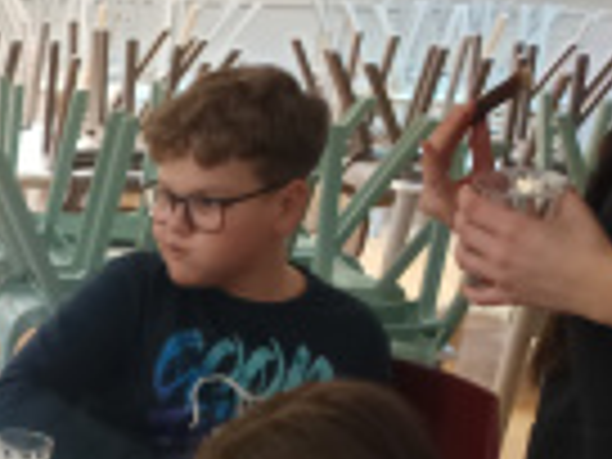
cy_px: 783
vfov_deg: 14.2
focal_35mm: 94
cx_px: -290
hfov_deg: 18.6
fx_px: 1662
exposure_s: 1/25
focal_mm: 5.31
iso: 1845
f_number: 1.7
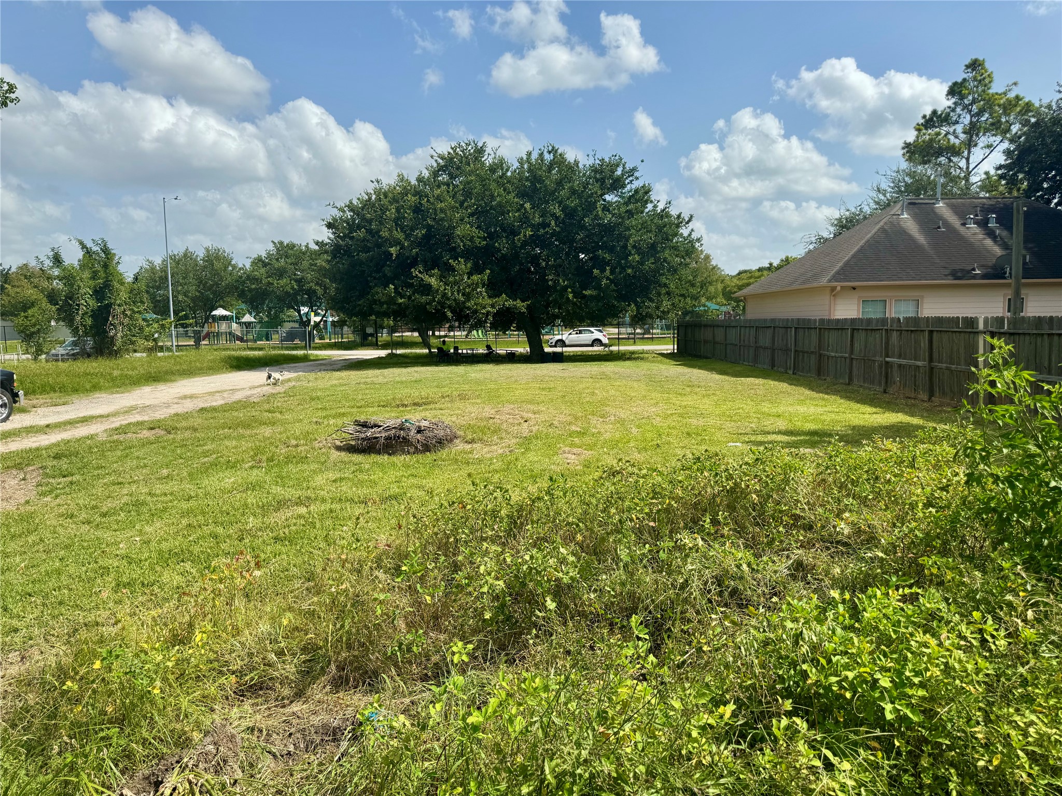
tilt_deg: -7.4
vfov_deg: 56.8
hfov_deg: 71.6
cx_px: 531
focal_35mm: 24
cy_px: 398
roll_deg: +0.9
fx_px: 736
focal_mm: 6.76
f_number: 1.78
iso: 80
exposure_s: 1/4950
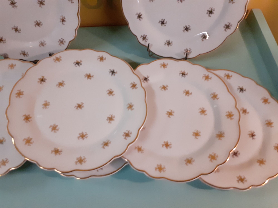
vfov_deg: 51.4
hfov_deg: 65.3
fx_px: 217
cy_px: 104
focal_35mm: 27
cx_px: 139
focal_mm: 3.6
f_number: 1.9
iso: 250
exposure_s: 1/50
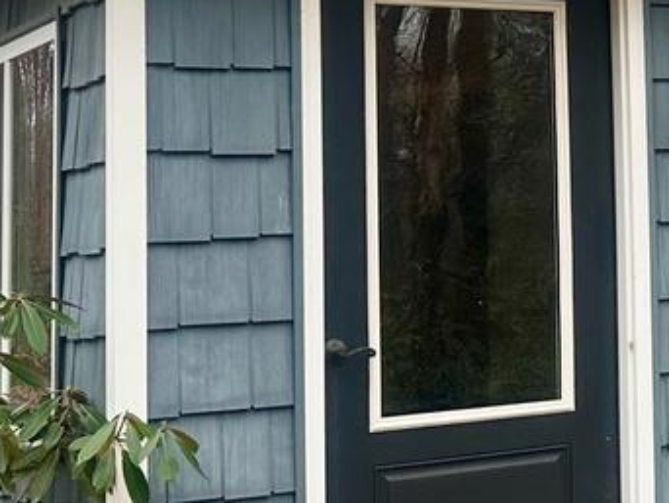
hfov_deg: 17.0
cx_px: 1092
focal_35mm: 101
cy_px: 65
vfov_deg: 14.5
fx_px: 1953
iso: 80
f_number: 1.78
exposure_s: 1/555
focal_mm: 6.86
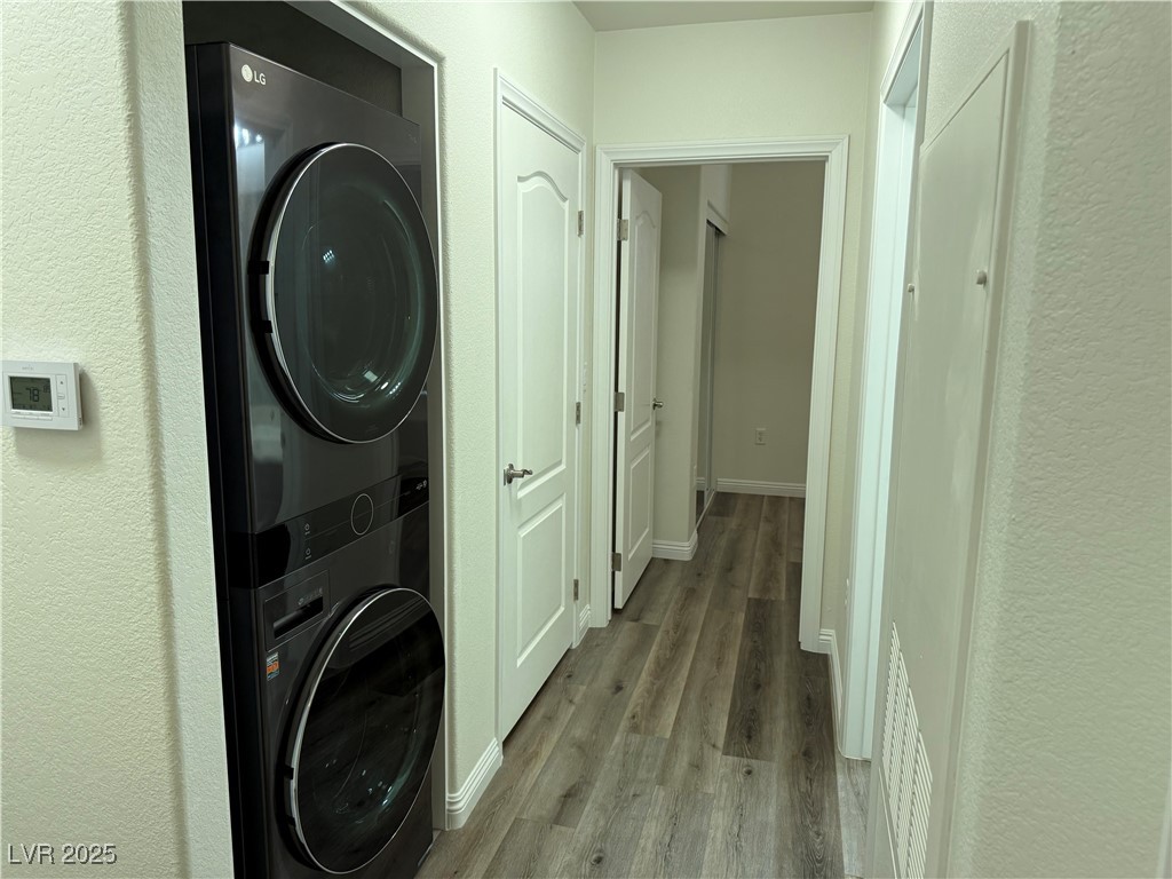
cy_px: 440
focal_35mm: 24
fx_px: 813
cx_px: 586
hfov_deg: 71.6
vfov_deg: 56.8
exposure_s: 1/120
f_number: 1.78
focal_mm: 6.76
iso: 160
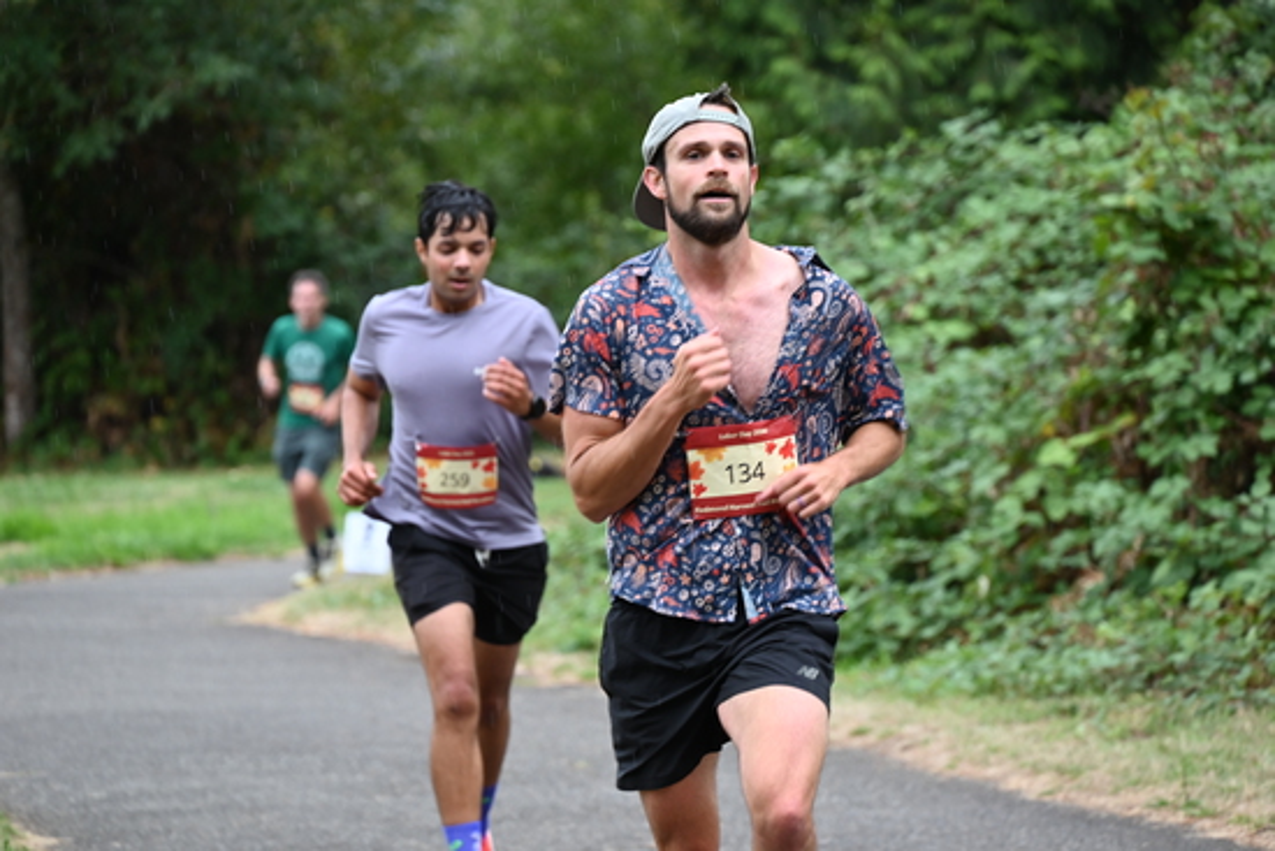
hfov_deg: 10.3
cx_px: 638
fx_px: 7085
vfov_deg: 6.9
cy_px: 426
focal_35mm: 200
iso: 1000
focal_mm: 200
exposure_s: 1/250
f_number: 6.3
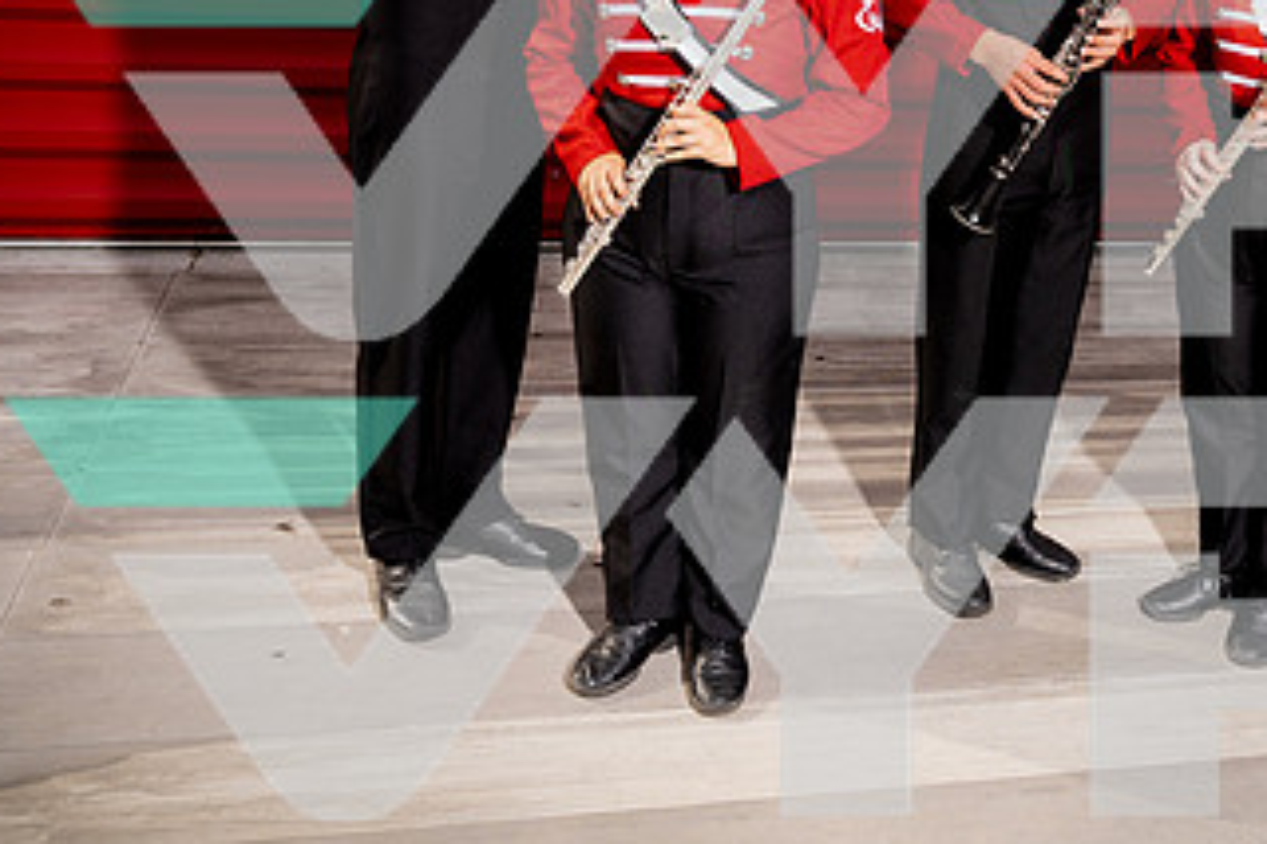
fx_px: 1724
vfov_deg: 26.8
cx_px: 1025
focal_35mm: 49
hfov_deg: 38.7
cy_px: 129
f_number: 6.3
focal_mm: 27
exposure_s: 1/250
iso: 100
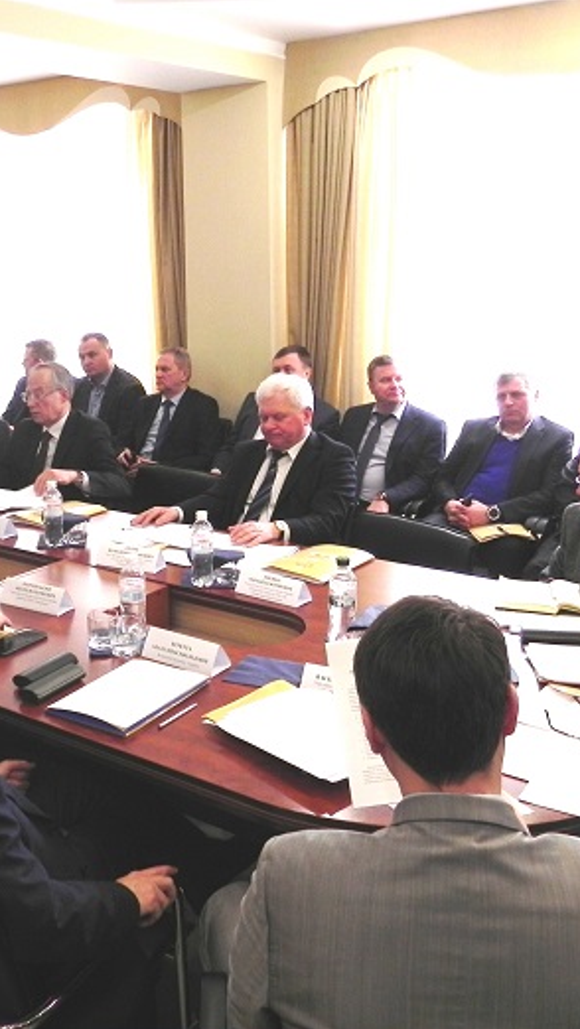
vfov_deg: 52.8
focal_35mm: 38
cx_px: 183
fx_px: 1038
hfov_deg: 30.9
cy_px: 515
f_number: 2.8
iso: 160
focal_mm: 4.6
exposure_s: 1/46.1
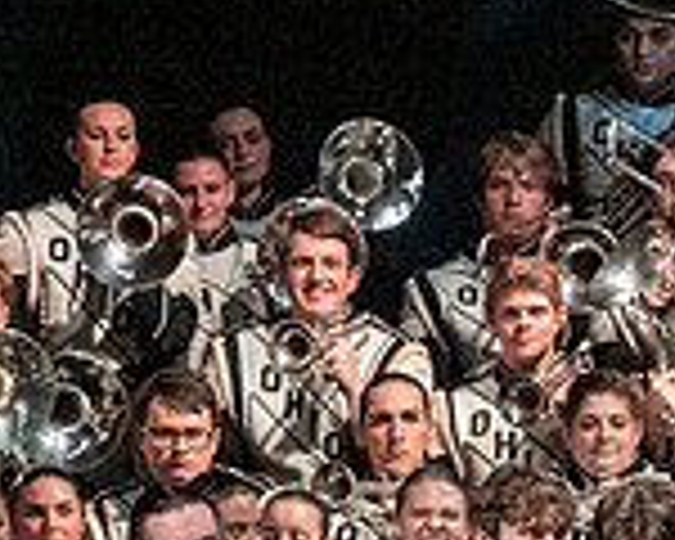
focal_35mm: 734
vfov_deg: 2.1
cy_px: 842
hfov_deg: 2.6
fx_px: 14663
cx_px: 1017
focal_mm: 135
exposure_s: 1/500
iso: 4000
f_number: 4
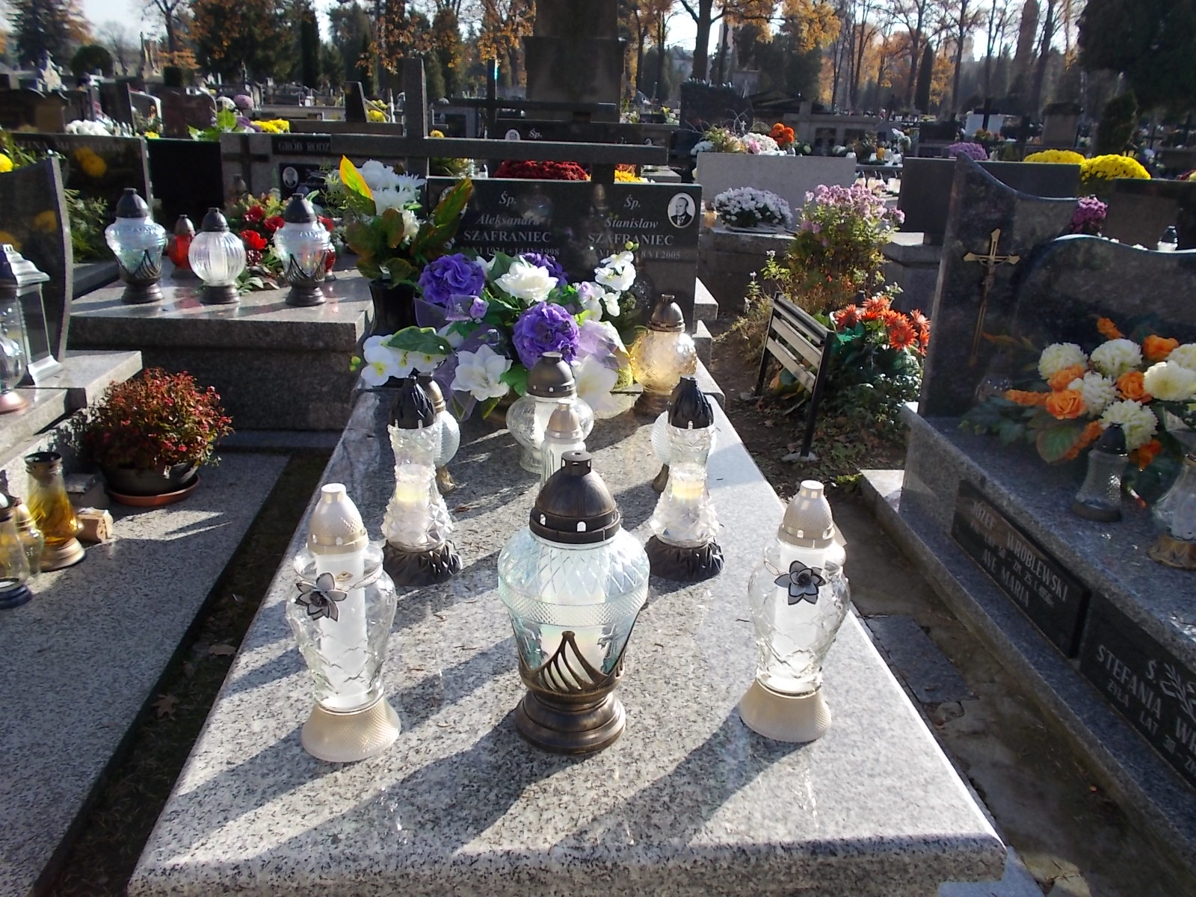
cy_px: 448
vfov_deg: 46.8
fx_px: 1037
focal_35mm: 30
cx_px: 598
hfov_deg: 60.0
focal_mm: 5.3
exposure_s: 1/80
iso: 80
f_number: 8.6
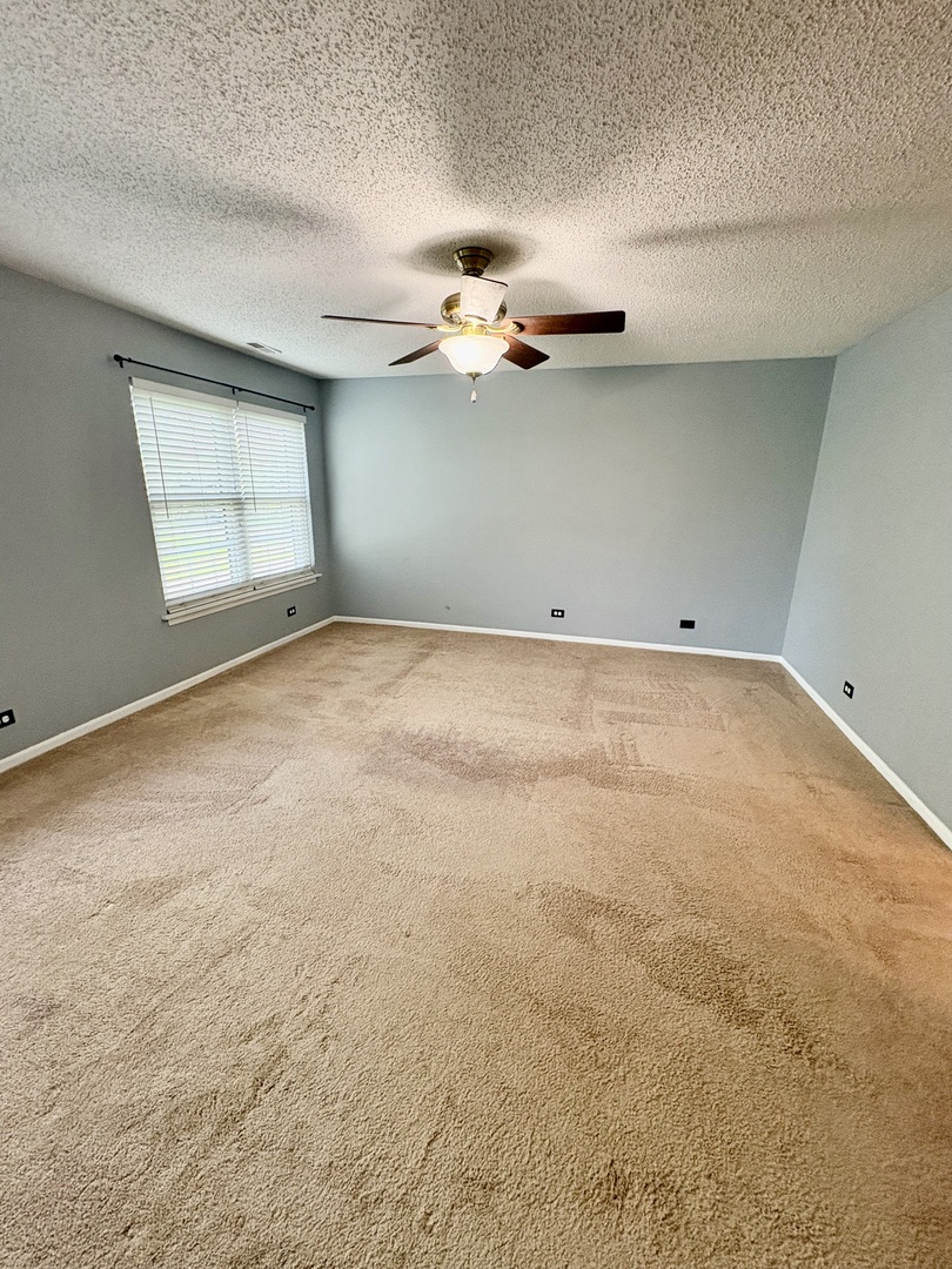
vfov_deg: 102.1
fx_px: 513
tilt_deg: -14.9
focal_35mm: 14
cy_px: 634
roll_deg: -1.1
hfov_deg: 85.7
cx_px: 476
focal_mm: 2.22
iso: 320
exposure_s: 1/60
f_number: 2.2
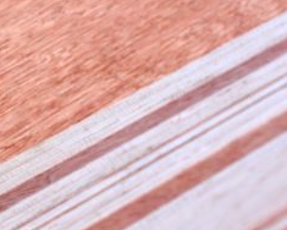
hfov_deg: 11.4
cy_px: 127
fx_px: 1359
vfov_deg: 9.7
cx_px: -192
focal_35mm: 160
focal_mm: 50
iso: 400
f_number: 8
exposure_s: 1/200
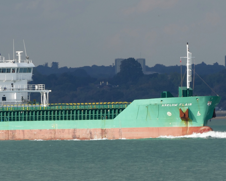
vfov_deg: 1.8
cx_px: 105
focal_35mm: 845
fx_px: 5653
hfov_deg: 2.3
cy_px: 106
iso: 125
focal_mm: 146
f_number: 8
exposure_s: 1/250
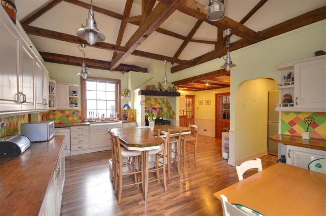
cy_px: 108
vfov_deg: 71.8
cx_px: 163
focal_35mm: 16
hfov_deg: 95.1
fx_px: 149
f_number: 11
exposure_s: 6
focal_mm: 11
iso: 200
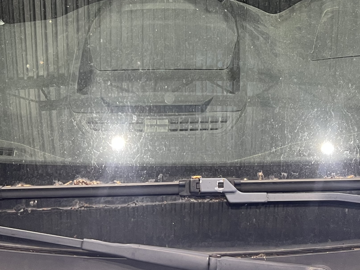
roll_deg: +0.5
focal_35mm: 65
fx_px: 676
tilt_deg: -22.7
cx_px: 193
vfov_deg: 21.6
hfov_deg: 29.8
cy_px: -12
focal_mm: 5.7
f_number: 1.5
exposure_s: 1/60
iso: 100
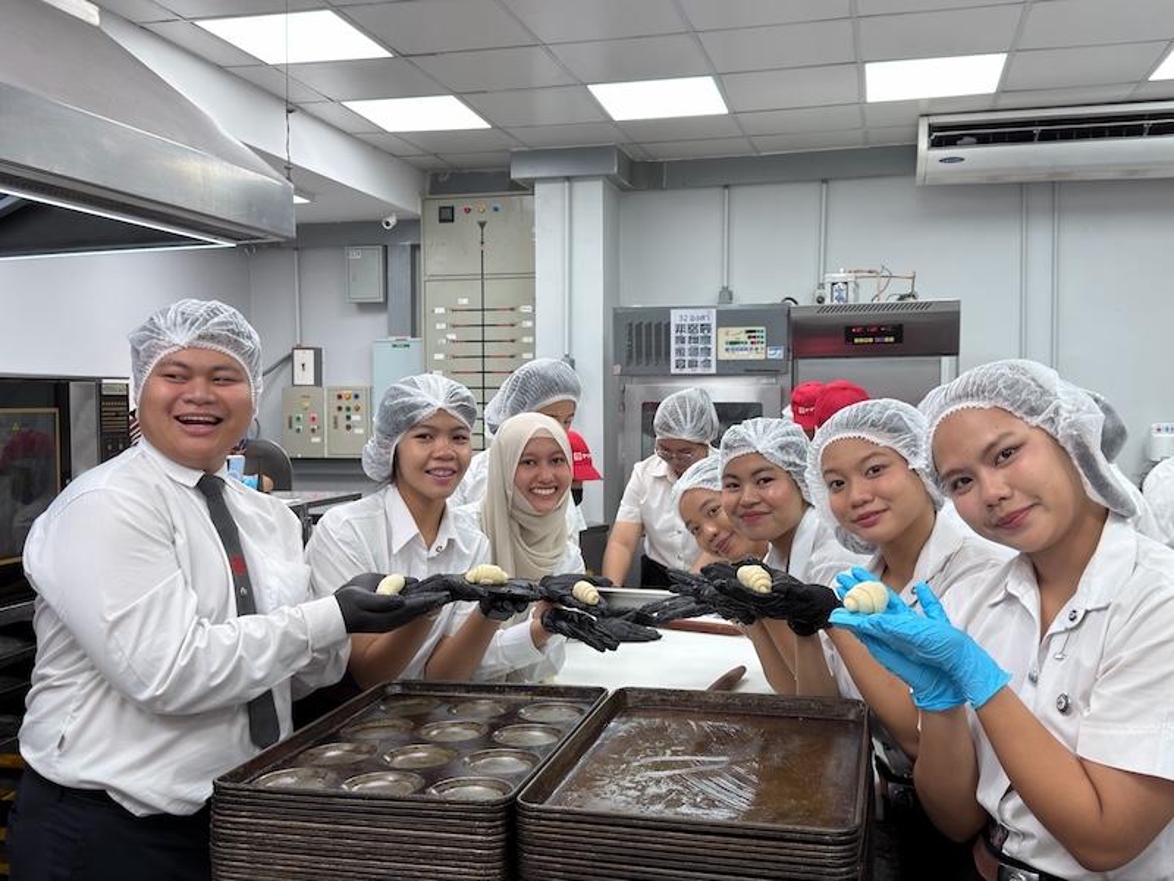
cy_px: 440
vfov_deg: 40.7
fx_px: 1187
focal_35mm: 35
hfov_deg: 52.6
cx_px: 587
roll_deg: +0.7
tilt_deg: -1.9
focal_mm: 6.76
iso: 80
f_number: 1.78
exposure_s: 1/184
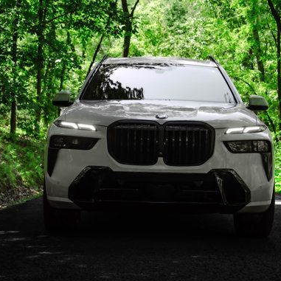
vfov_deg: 21.7
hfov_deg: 21.6
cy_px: 134
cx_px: 156
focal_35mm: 80
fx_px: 735
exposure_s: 1/500
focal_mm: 56
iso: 800
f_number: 8
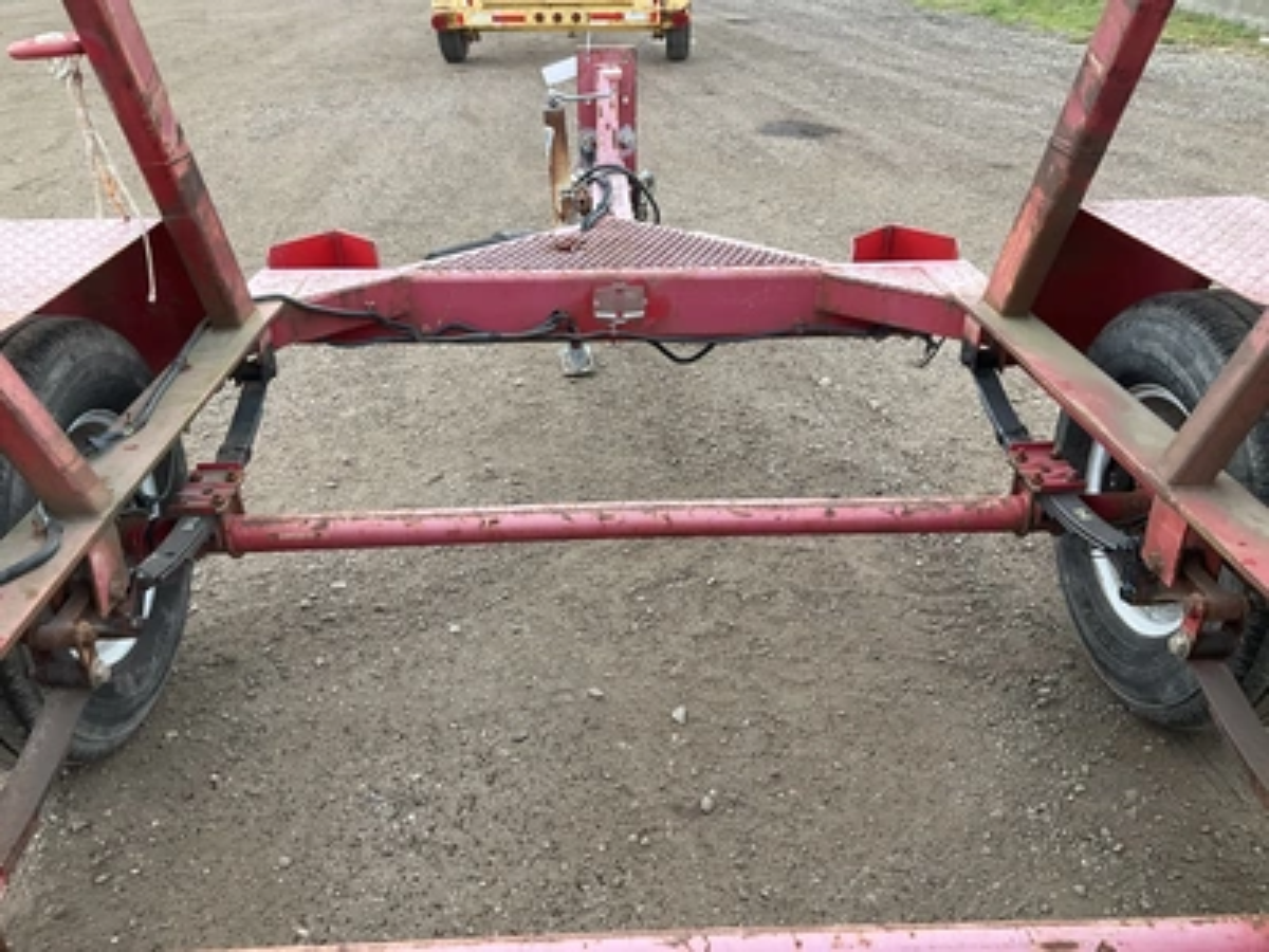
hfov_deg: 61.7
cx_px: 634
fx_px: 1063
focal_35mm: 29
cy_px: 476
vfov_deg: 48.2
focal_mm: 3
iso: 50
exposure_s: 1/122
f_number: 1.8
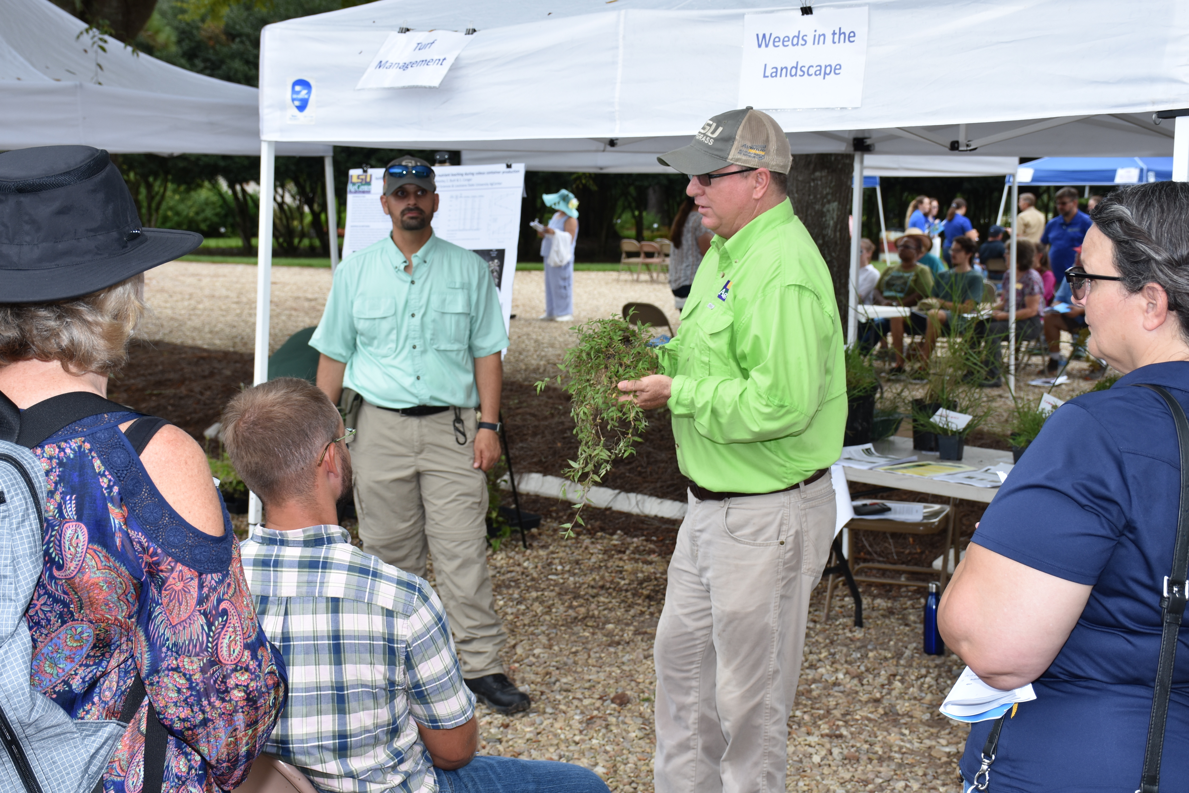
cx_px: 594
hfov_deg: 35.0
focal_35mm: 57
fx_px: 1883
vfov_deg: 23.8
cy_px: 396
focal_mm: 38
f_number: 7.1
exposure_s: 1/200
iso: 200
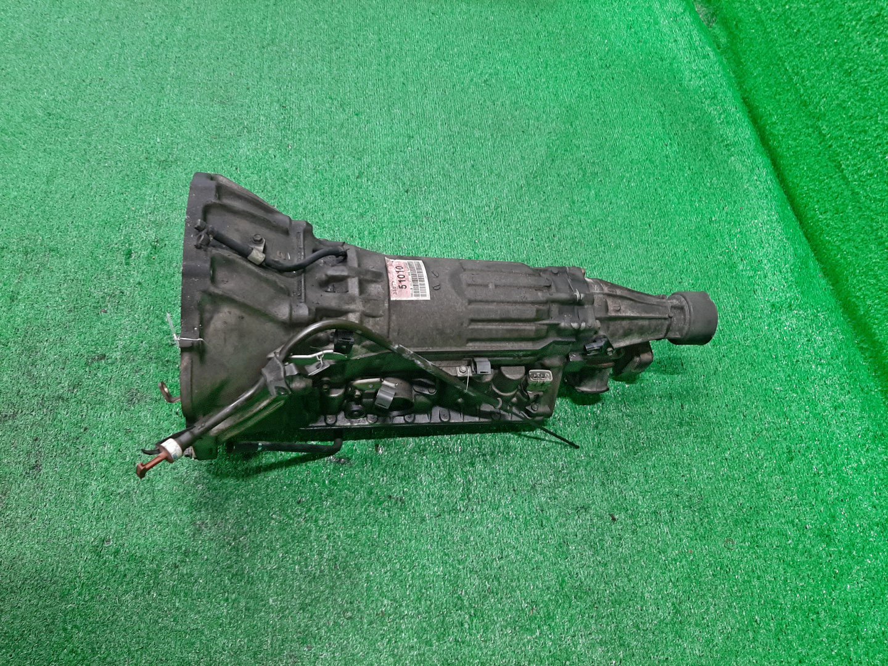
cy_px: 333
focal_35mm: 26
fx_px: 667
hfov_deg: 67.3
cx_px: 444
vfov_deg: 53.1
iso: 125
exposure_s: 1/50
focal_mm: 3.93
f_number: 1.7
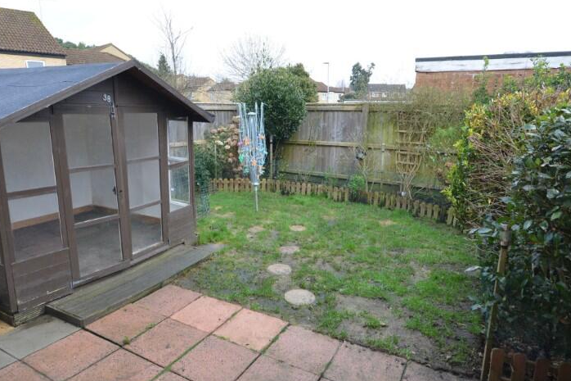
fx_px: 349
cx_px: 276
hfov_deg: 78.6
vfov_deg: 57.2
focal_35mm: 22
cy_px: 196
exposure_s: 1/125
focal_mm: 10
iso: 400
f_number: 8
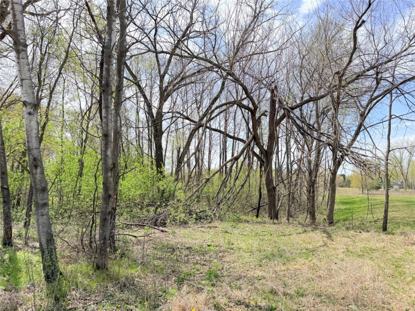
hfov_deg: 71.6
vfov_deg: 56.8
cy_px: 156
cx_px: 208
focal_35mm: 24
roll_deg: -2.9
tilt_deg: +6.3
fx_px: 288
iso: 100
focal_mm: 6.76
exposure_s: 1/1812
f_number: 1.78
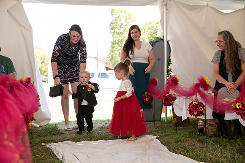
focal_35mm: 52
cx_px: 122
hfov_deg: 38.2
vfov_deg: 26.0
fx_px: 354
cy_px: 82
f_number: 3.5
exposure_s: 1/200
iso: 320
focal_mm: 52
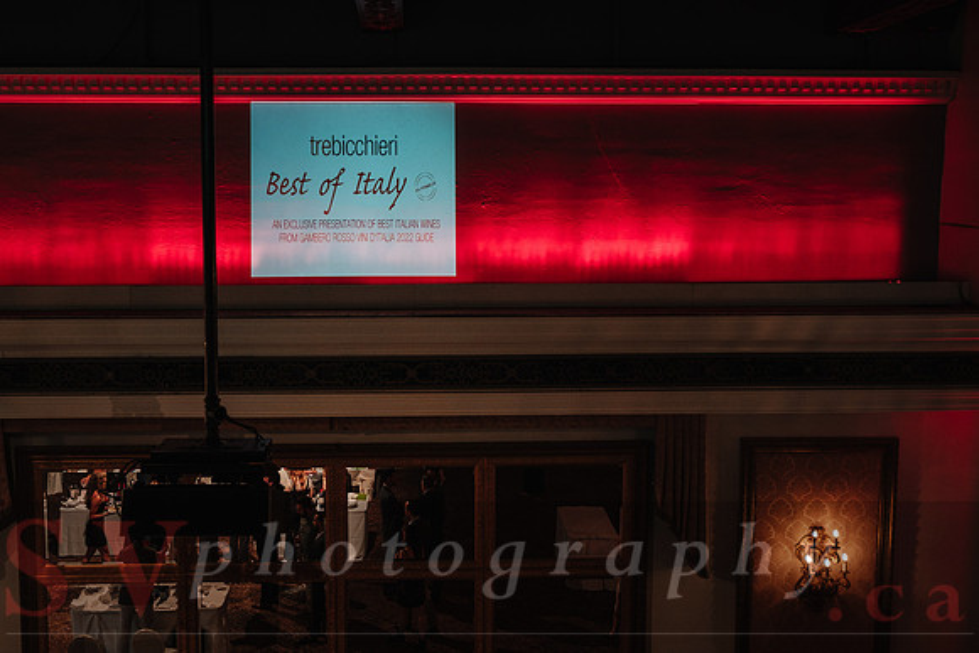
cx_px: 445
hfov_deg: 47.5
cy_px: 291
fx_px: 1110
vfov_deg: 32.8
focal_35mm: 41
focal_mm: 24
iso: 800
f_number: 5
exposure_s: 1/100
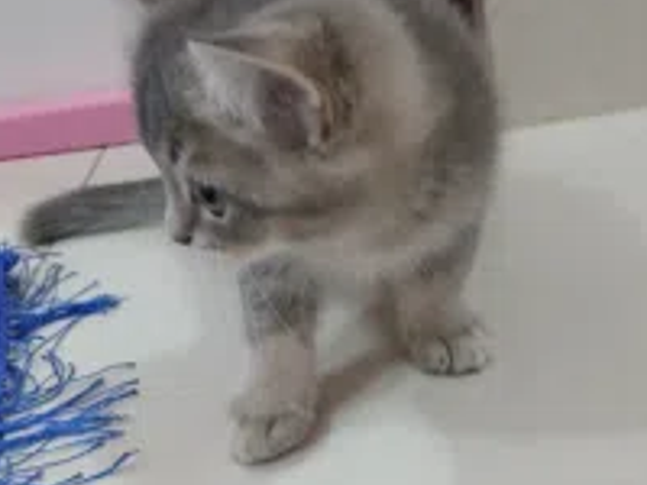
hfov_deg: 36.7
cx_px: 375
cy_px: 323
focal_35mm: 52
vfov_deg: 27.9
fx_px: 972
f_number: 1.8
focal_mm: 3.98
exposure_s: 1/25
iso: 250
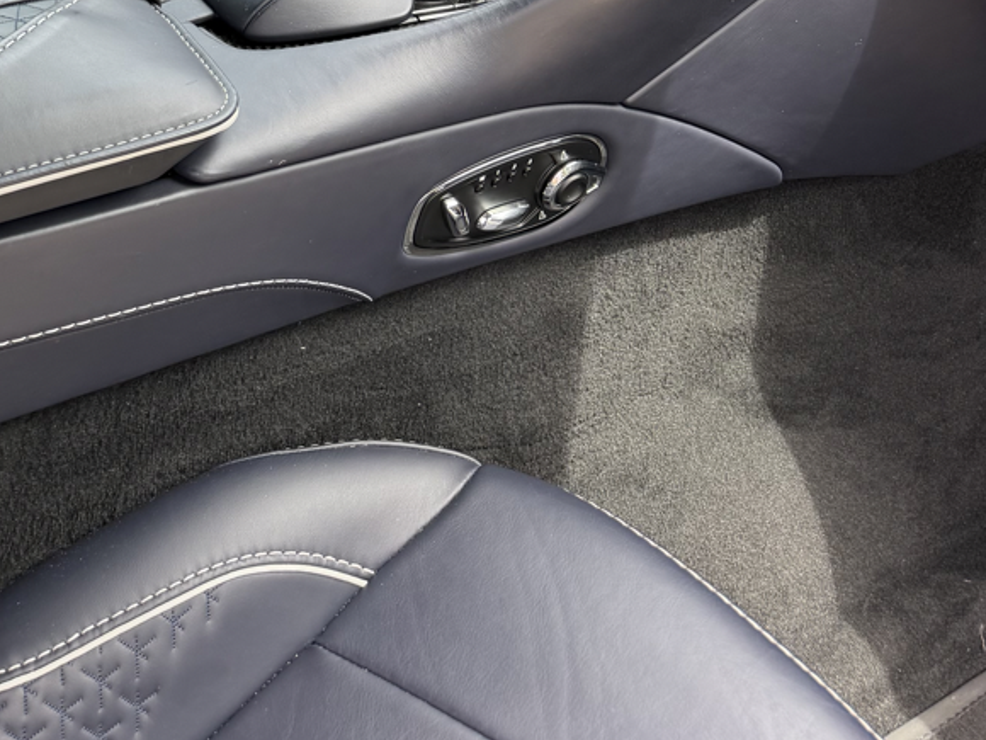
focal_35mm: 53
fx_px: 1510
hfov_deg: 34.9
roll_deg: -8.4
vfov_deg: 23.0
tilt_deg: -21.5
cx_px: 185
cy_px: -330
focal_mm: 6.76
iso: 80
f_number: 1.78
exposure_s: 1/181
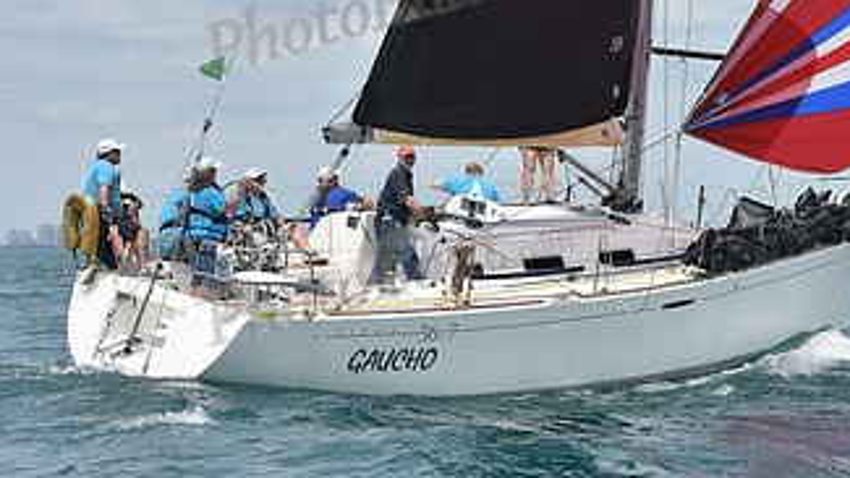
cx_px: 711
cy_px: 106
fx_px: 2953
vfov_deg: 9.2
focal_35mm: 131
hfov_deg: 16.2
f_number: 8
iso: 250
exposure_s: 1/1250
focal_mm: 70
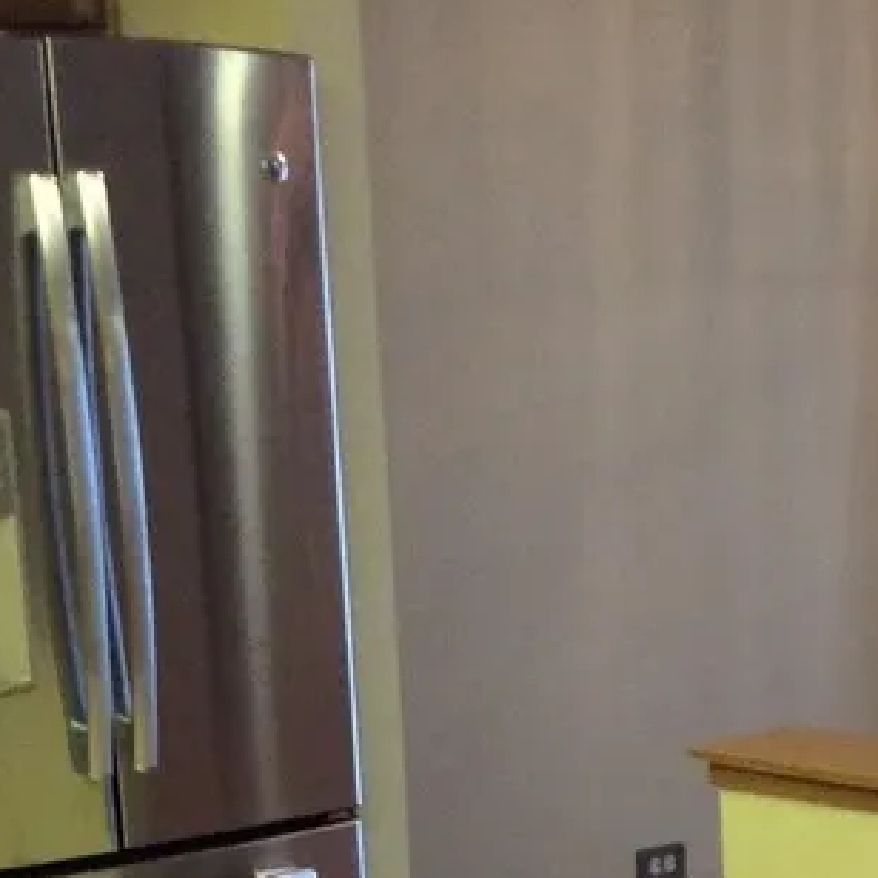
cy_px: 1194
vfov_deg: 16.4
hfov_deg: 17.5
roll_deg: +1.1
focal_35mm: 99
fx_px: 2841
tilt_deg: -18.8
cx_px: 611
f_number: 2.4
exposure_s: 1/24
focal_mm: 3.3
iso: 160
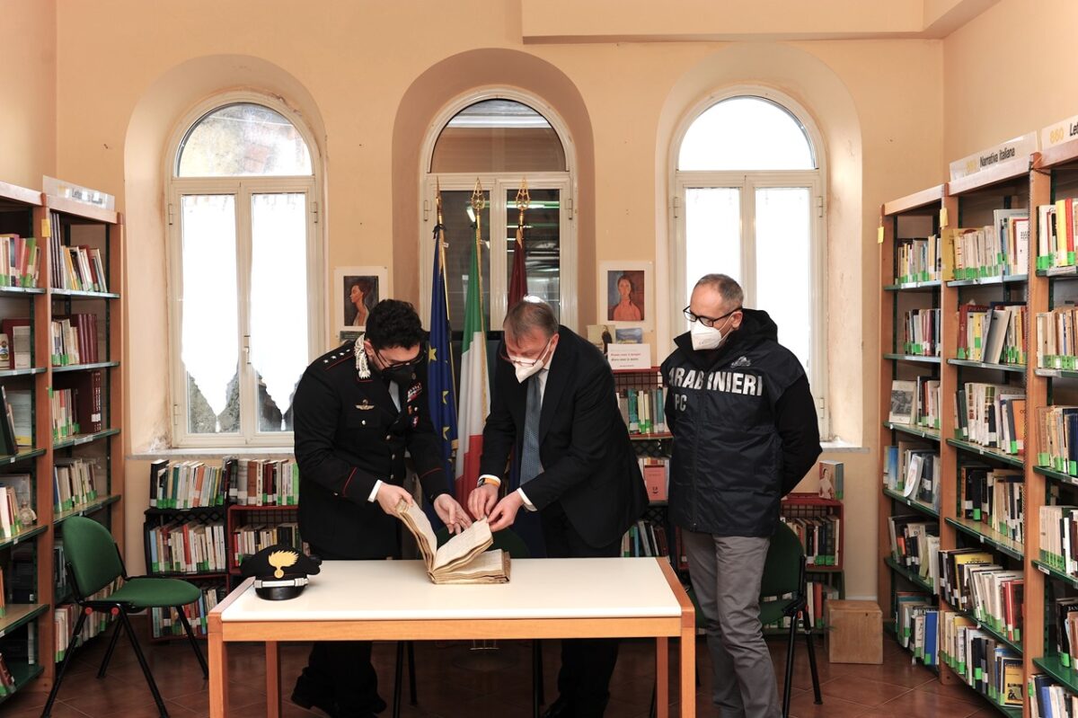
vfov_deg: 33.4
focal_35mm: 40
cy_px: 359
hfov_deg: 48.5
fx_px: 1197
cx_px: 539
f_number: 5
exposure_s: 1/30
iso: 200
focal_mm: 40
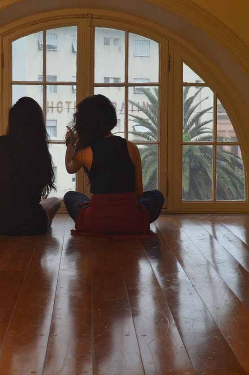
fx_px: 864
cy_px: 186
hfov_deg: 16.4
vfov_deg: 24.5
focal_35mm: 83
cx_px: 80
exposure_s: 1/30
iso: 500
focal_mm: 29
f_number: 5.6
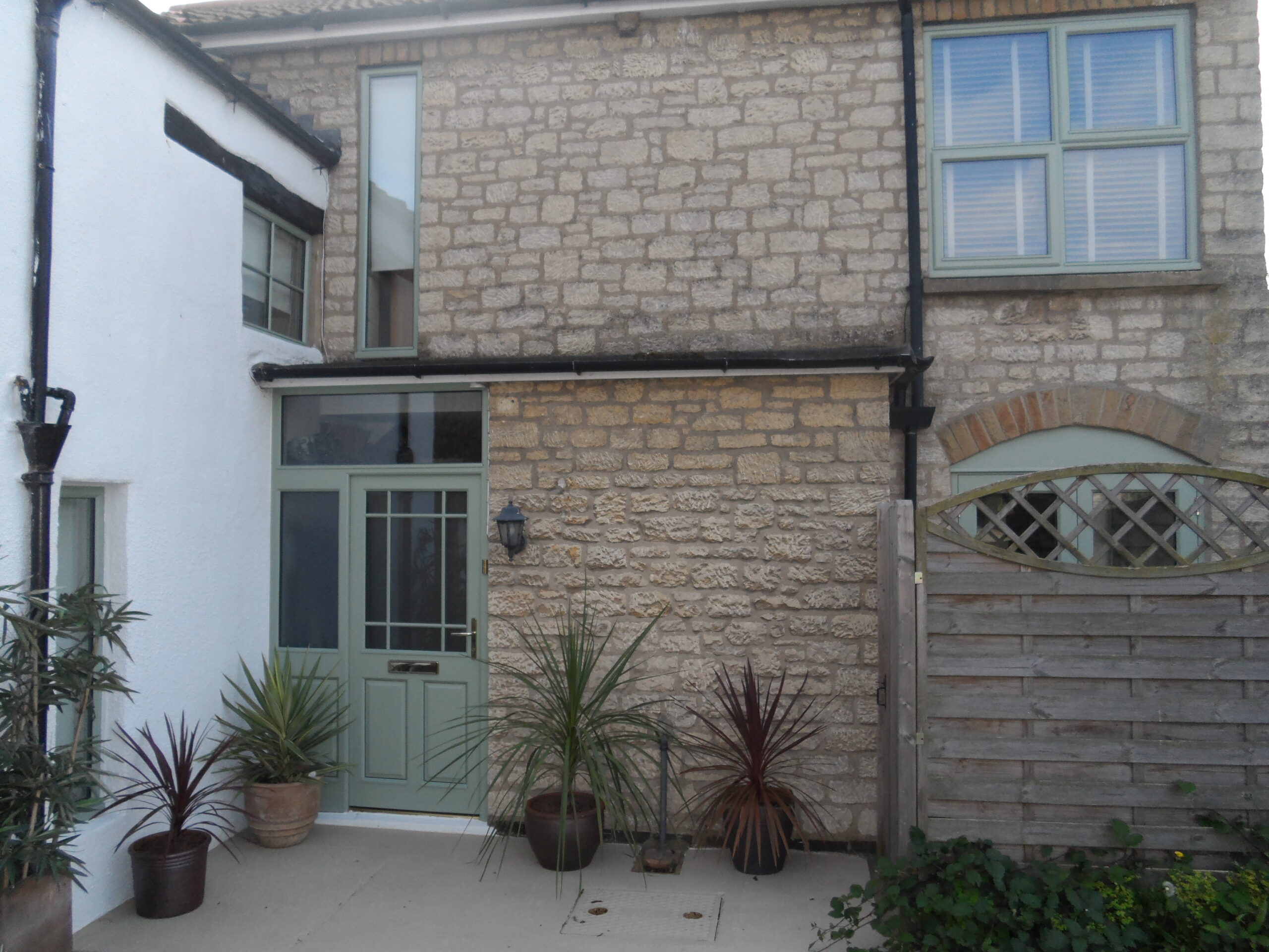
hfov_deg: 69.4
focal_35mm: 25
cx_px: 634
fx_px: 916
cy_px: 476
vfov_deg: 54.9
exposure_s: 1/750
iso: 120
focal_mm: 4.5
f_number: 2.5
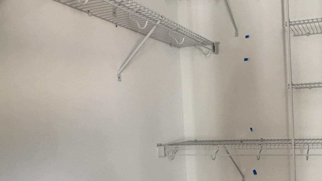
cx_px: 286
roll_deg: +3.1
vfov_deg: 36.1
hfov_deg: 53.8
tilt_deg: -2.7
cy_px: 127
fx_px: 273
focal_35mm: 32
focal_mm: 2.22
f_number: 2.2
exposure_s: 1/85
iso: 320
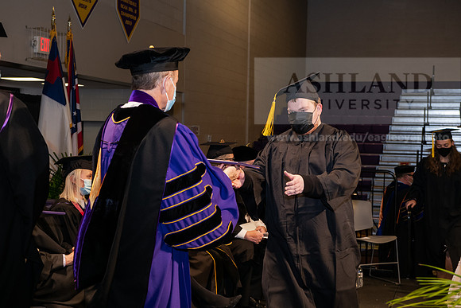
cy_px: 154
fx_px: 794
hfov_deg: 32.4
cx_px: 230
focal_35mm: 62
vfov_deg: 21.9
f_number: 6.3
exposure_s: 1/200
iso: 1600
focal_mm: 62
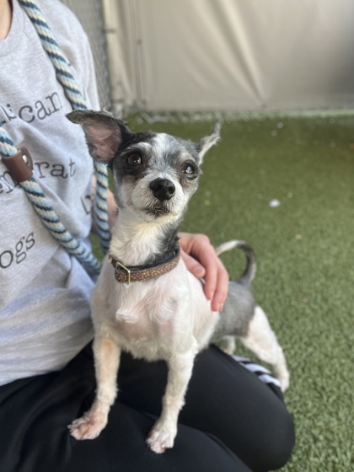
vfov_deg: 60.0
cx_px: 177
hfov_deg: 46.8
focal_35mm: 30
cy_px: 236
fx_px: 409
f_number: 2.2
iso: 50
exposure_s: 1/121
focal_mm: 2.71
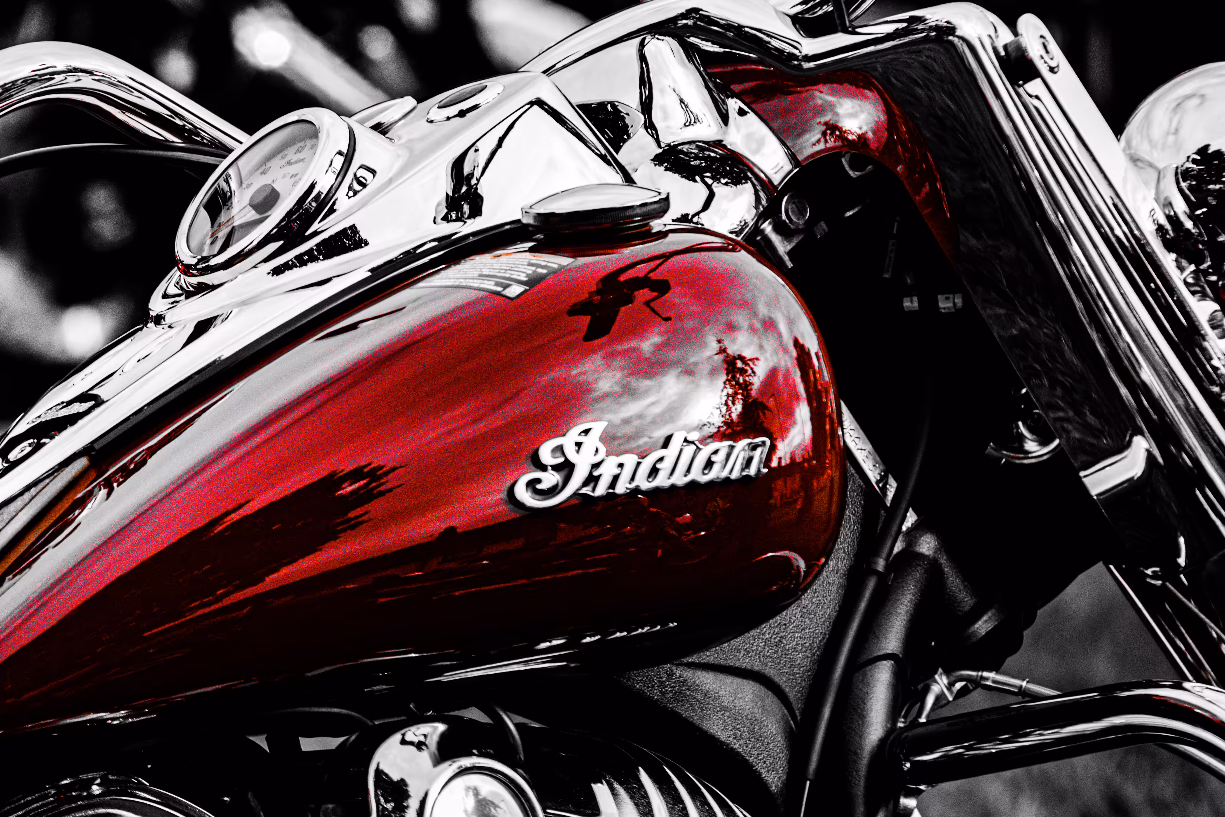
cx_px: 385
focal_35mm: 515
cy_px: 445
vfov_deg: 2.7
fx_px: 17523
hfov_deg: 4.0
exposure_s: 1/640
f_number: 4
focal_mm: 200
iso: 220
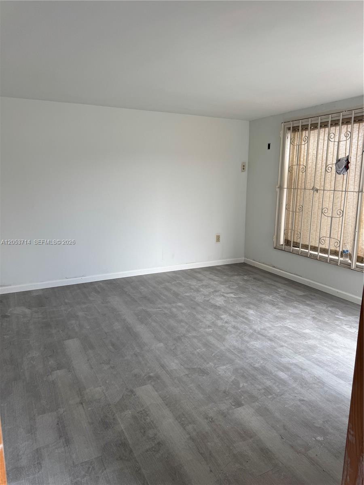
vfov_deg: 71.6
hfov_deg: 56.8
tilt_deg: -9.9
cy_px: 242
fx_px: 336
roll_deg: +0.5
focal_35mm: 24
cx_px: 182
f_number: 1.78
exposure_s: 1/268
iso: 64
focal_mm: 6.76
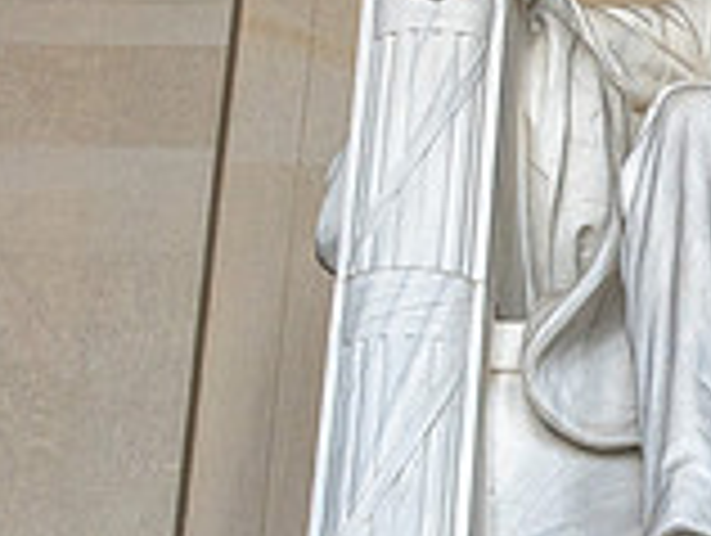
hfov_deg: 14.4
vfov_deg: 11.3
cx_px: 886
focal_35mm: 132
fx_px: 2715
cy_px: 232
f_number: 4.5
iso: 640
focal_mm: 25
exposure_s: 1/320
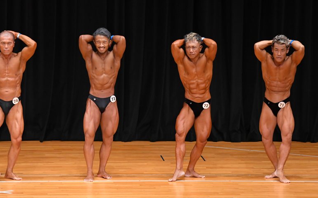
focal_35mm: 246
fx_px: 2132
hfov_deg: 8.5
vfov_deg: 5.3
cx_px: 160
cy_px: 102
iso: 4000
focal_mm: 160
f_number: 5.6
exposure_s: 1/400
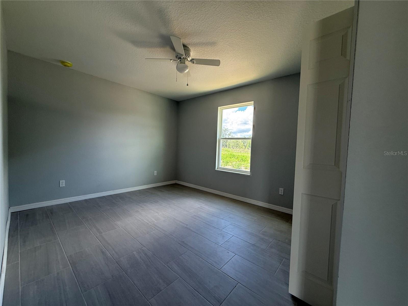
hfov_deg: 102.1
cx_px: 204
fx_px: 165
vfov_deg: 85.7
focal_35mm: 14
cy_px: 153
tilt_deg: -3.0
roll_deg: -1.5
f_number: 2.2
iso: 125
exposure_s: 1/120
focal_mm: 2.22
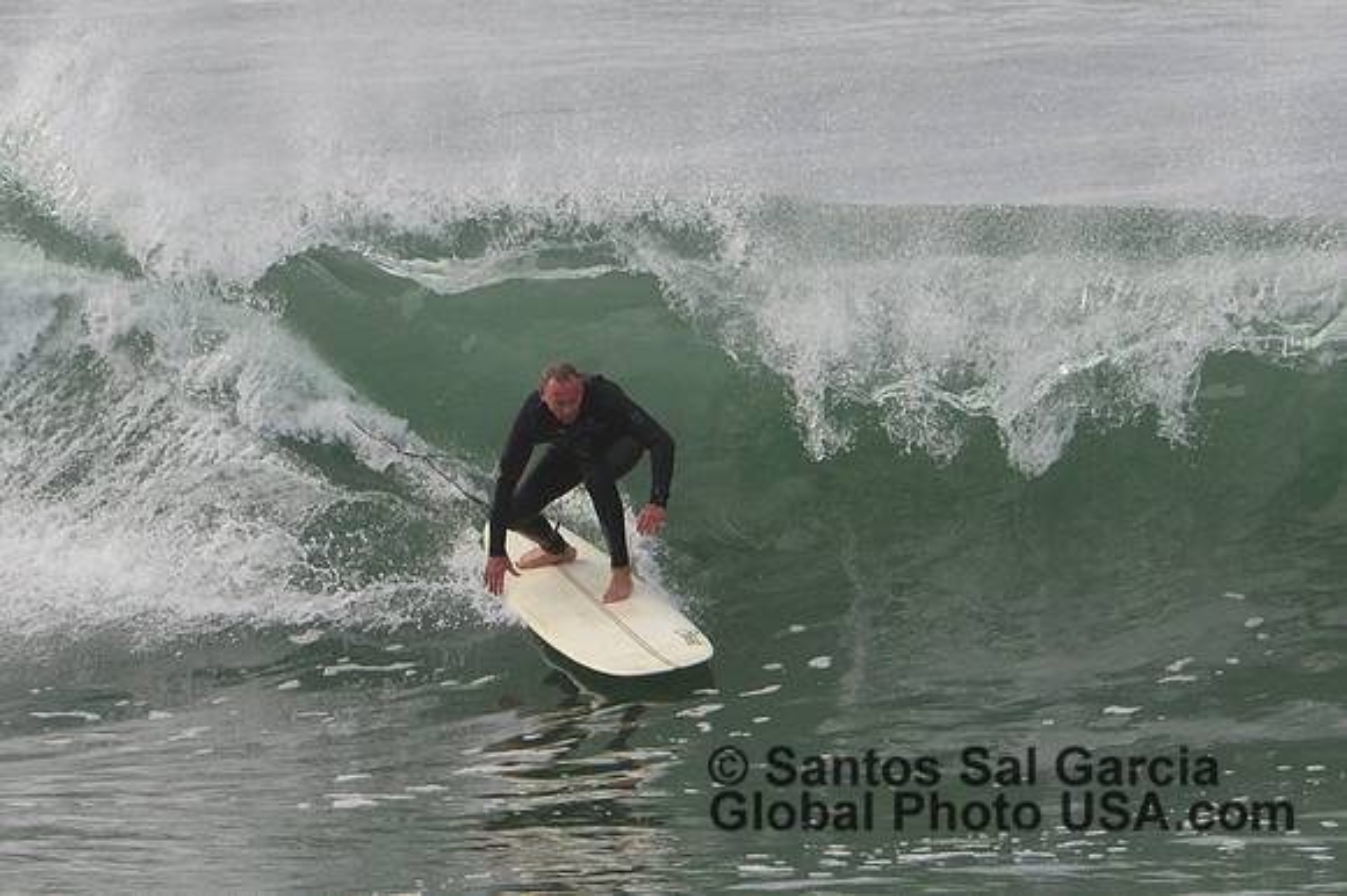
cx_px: 674
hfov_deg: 3.8
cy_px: 448
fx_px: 20567
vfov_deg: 2.5
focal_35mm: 550
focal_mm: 550
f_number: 13
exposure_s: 1/800
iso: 1250
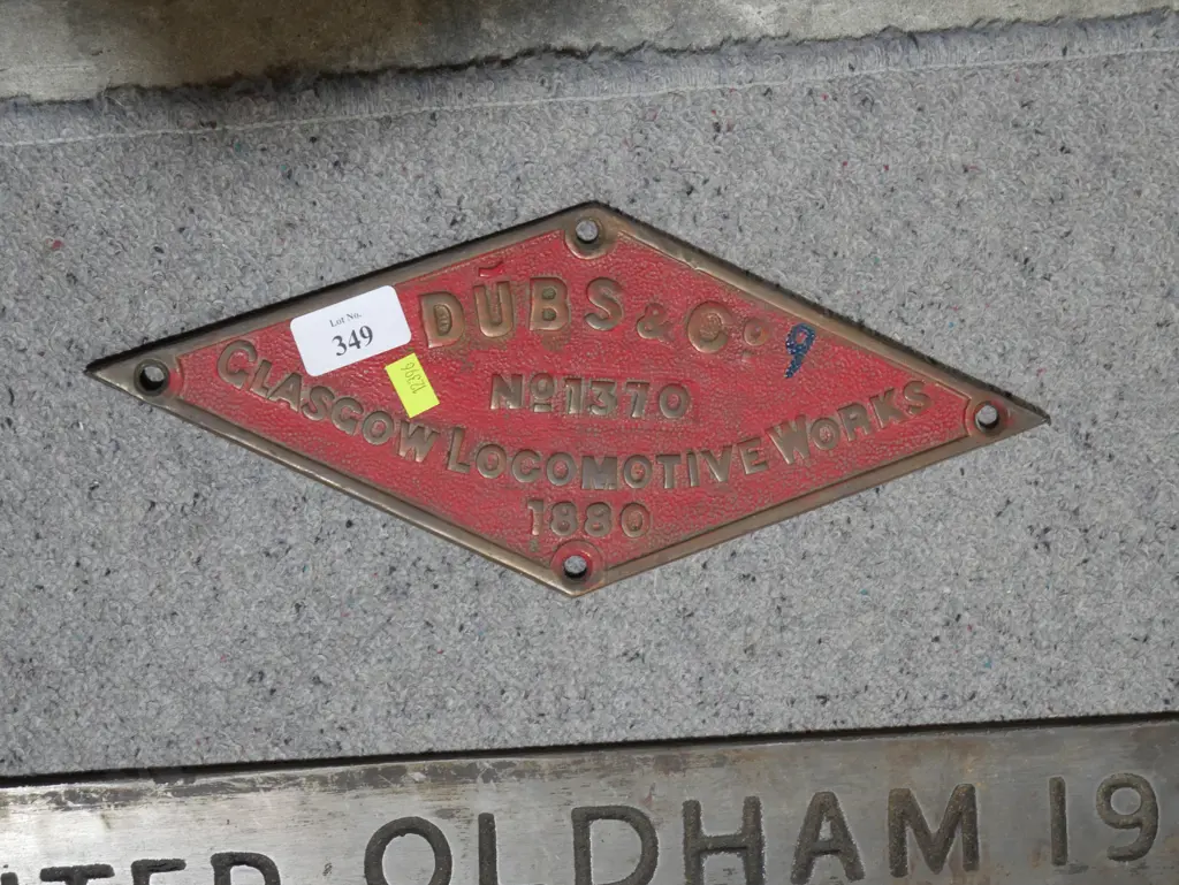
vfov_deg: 22.9
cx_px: 590
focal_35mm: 64
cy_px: 442
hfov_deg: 30.3
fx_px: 2181
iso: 1000
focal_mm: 32
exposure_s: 1/80
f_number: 5.4
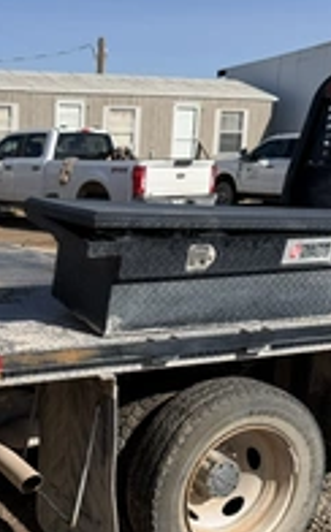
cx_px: 35
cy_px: 356
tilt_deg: -13.1
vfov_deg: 38.5
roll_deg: +0.6
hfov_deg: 24.1
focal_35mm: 52
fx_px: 753
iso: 80
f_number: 1.78
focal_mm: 6.76
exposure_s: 1/5319
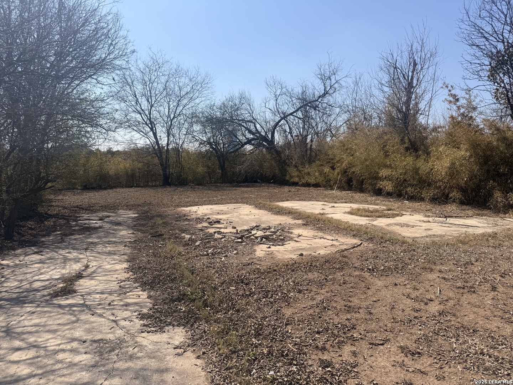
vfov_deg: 56.8
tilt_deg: -4.7
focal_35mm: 24
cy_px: 192
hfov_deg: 71.6
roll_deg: -0.7
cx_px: 256
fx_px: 356
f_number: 1.78
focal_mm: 6.76
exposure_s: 1/5714
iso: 80
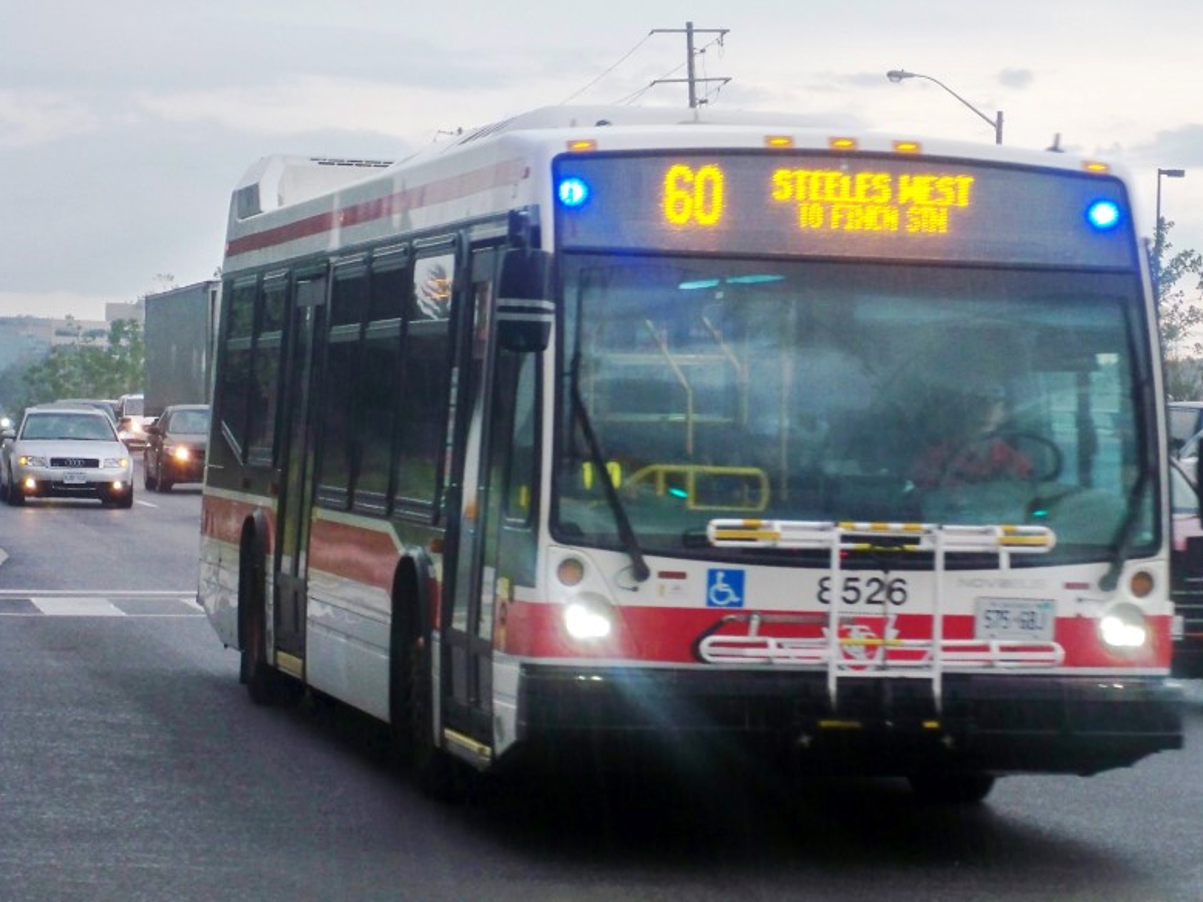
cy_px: 468
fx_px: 4795
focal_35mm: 138
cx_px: 780
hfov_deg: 14.3
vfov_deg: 10.7
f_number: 5.7
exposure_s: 1/100
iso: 400
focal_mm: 18.8
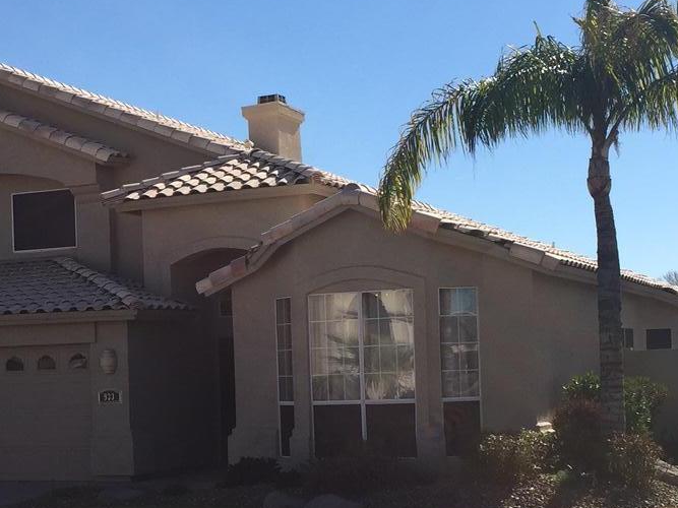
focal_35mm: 71
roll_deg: +1.4
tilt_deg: +1.4
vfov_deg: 20.6
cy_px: 342
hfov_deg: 27.1
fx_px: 1390
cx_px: 183
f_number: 2.2
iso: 32
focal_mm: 4.15
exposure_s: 1/2475
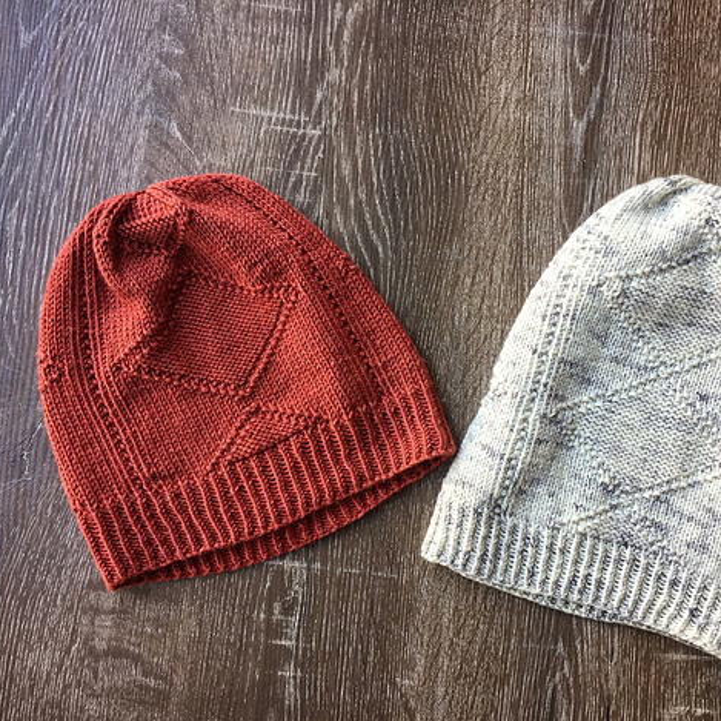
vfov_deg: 47.2
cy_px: 367
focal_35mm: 35
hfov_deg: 47.0
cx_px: 427
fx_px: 825
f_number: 2.2
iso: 32
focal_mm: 4.15
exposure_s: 1/60
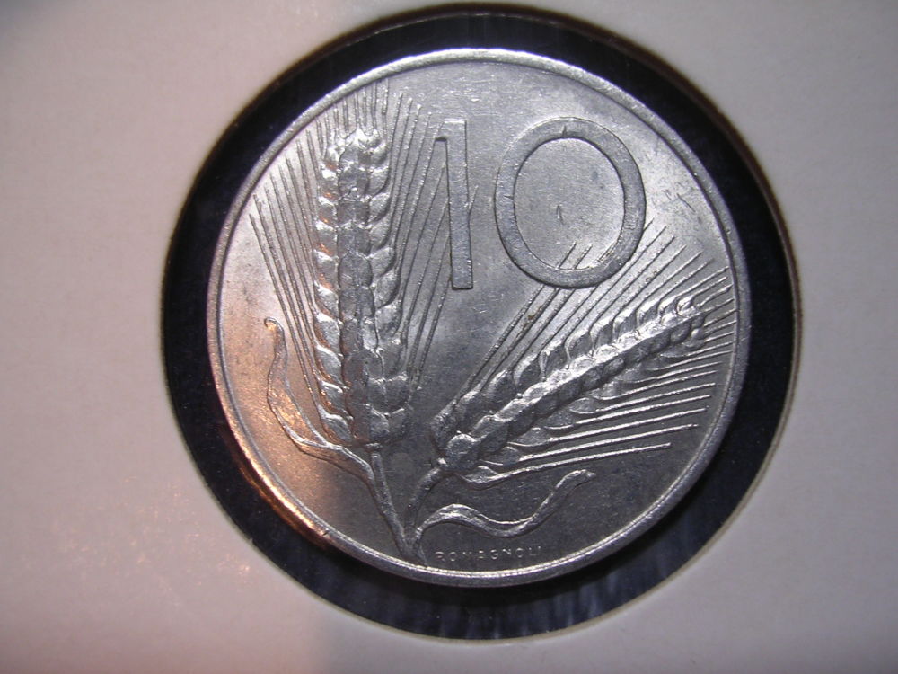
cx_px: 449
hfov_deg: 49.0
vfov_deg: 37.7
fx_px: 986
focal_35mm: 38
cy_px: 337
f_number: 2.8
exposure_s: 1/18.2
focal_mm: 5.8
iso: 100
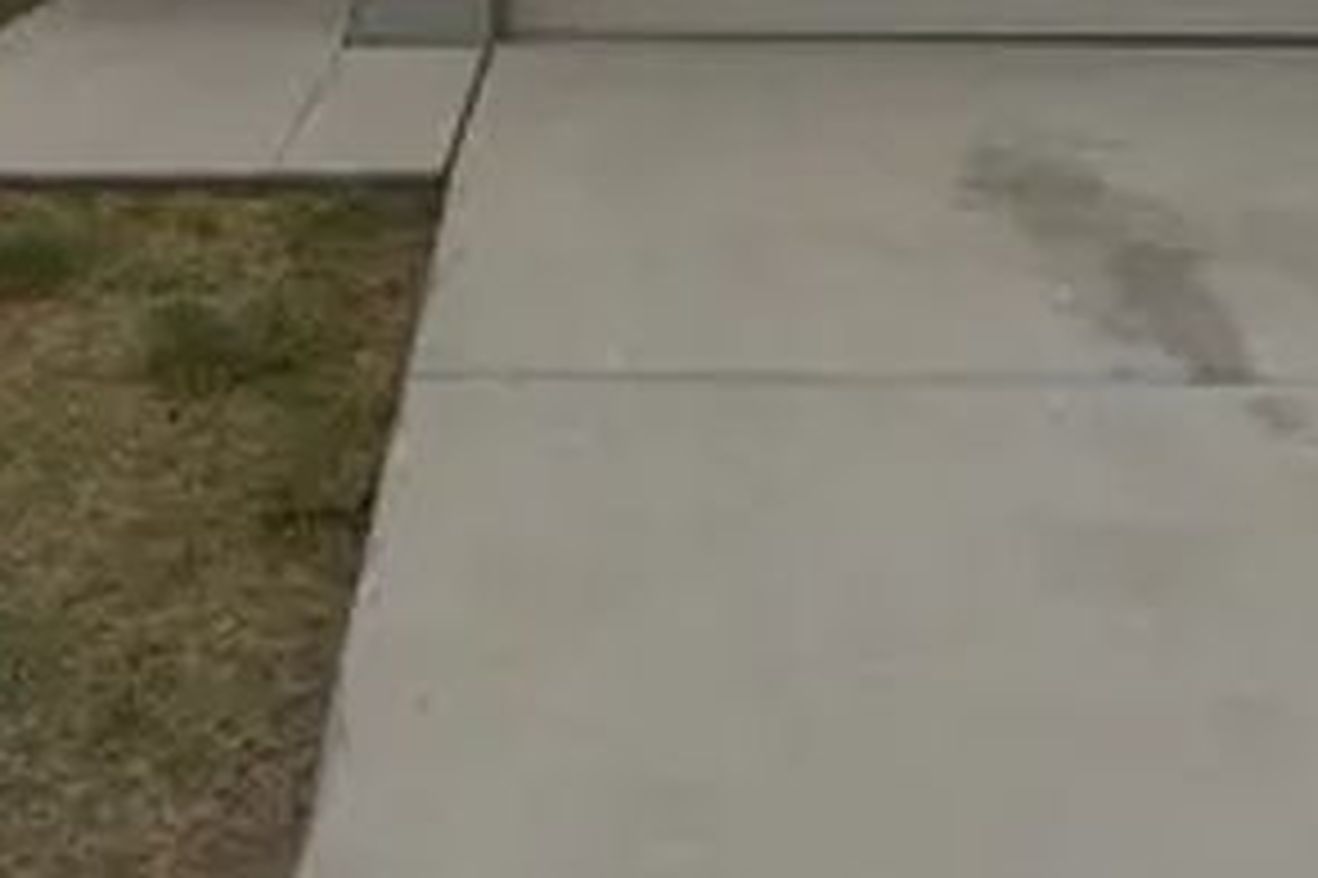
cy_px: -232
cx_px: 607
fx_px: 2049
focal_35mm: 56
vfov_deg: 22.0
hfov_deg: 35.6
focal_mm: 16
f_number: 11
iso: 125
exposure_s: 1/250
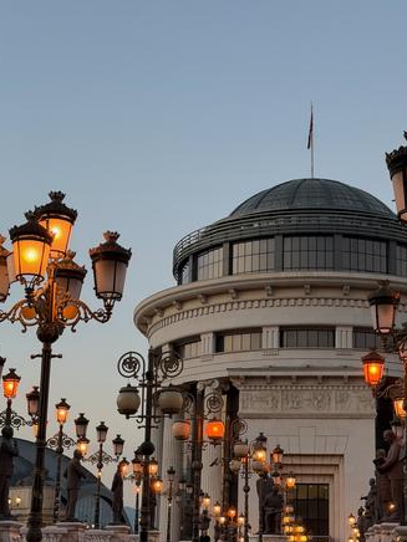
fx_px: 1035
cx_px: 263
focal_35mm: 66
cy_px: 333
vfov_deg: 29.3
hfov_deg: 22.2
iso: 64
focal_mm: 6.76
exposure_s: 1/100
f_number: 1.78
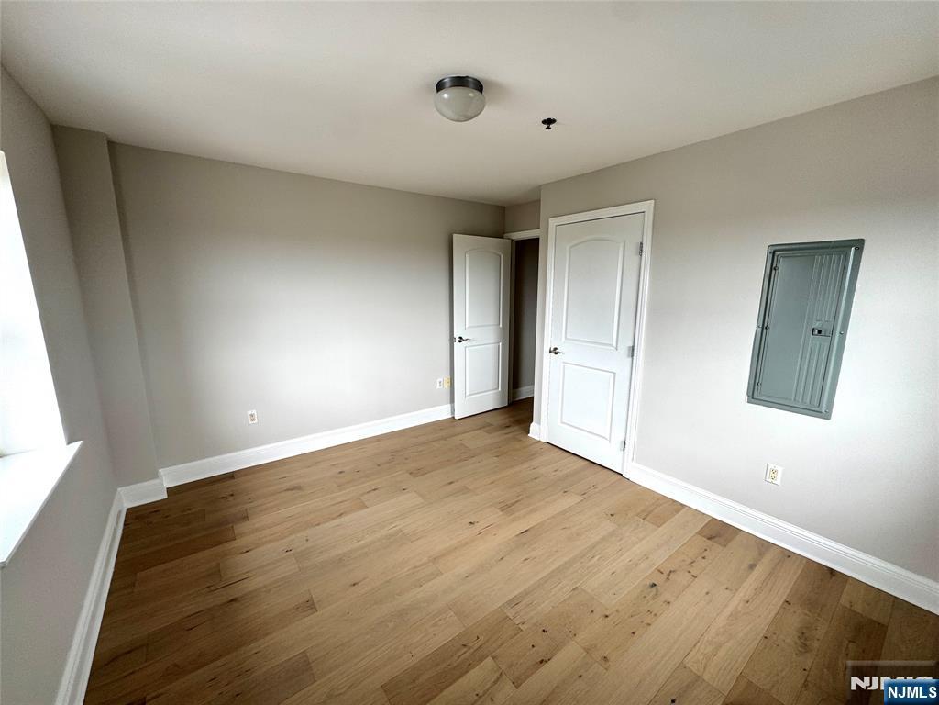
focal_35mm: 14
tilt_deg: -9.8
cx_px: 470
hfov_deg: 102.1
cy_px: 352
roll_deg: +0.4
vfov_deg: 85.7
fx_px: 380
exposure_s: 1/99
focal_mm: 2.22
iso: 50
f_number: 2.2
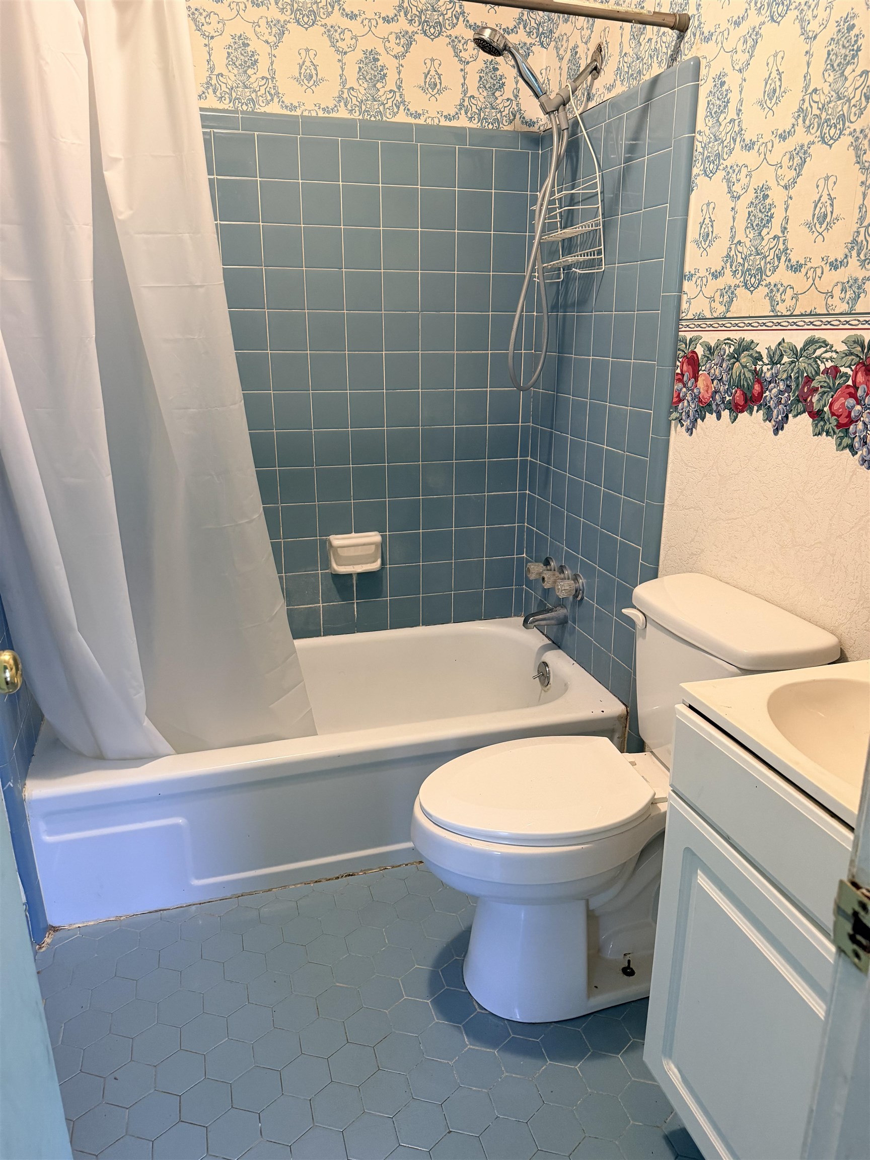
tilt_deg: -18.0
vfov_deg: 71.6
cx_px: 435
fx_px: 804
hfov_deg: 56.8
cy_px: 580
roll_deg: +0.5
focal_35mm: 24
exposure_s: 1/60
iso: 320
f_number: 1.78
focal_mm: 6.76
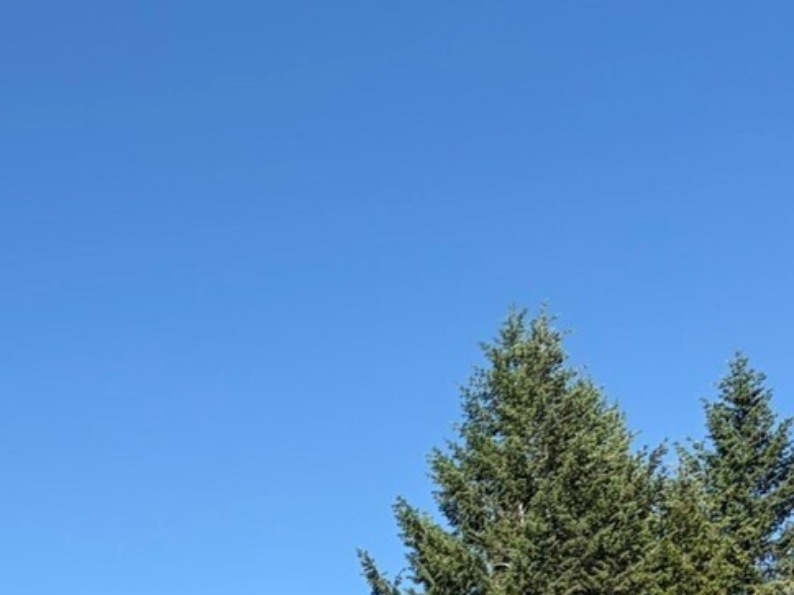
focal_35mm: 86
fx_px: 1973
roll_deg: +0.0
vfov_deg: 15.6
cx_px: -492
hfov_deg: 19.1
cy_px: 939
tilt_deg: +7.5
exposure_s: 1/1953
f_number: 1.6
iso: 50
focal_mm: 5.96
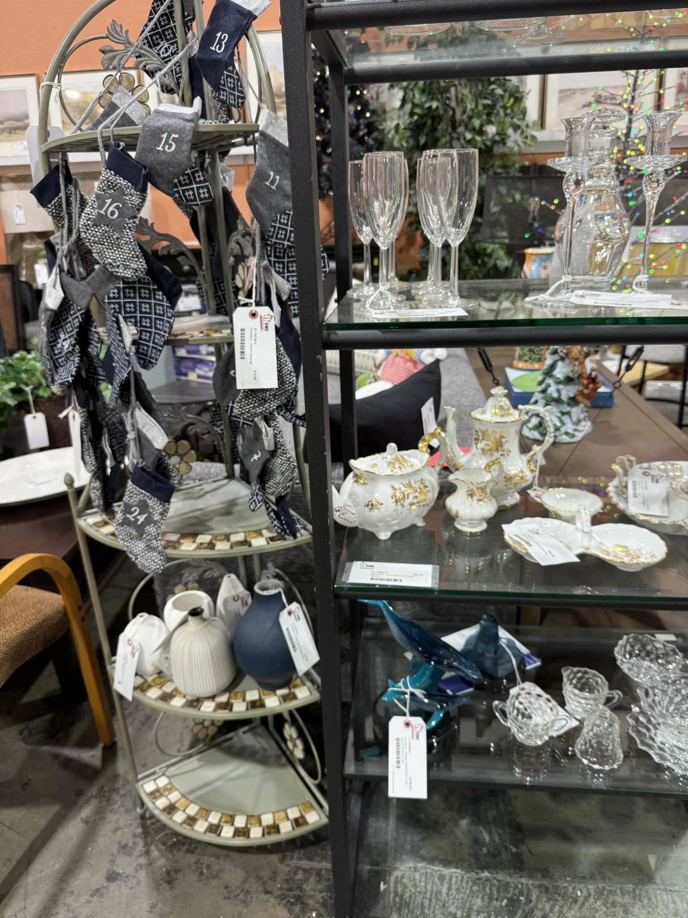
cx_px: 344
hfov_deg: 56.8
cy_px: 459
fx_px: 636
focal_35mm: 24
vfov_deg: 71.6
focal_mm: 6.76
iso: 160
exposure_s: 1/60
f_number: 1.78
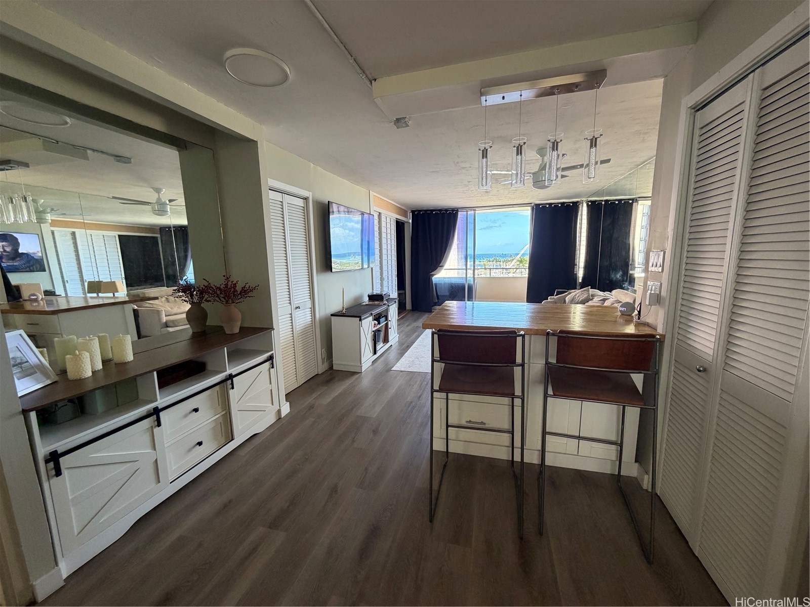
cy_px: 304
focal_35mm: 14
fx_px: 328
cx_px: 405
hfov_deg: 102.1
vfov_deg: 85.7
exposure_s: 1/121
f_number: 2.2
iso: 250
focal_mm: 2.22
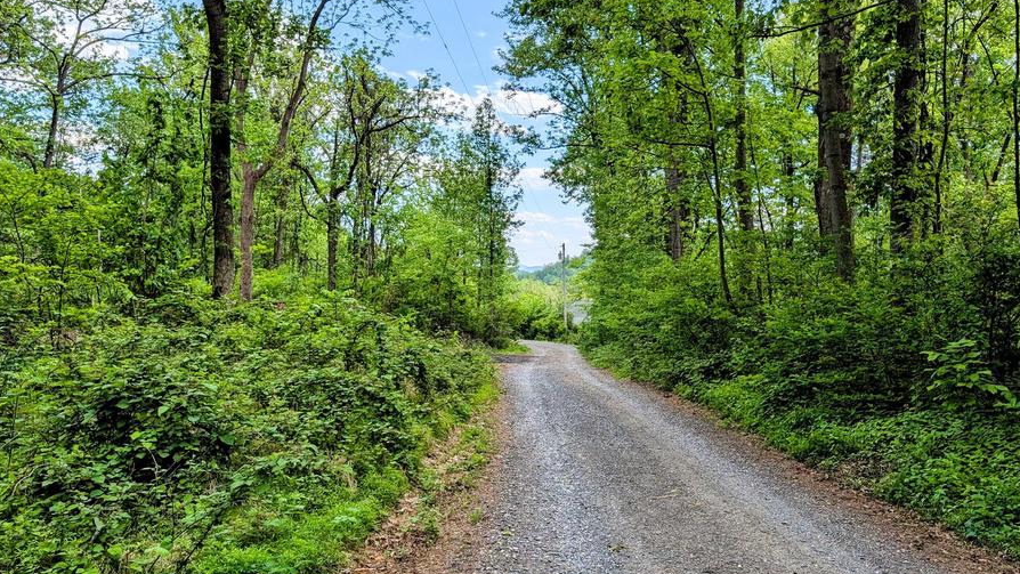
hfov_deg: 64.2
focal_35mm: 30
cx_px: 545
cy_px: 278
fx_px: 811
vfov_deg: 38.9
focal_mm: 6.9
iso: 21
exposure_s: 1/693
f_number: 1.68
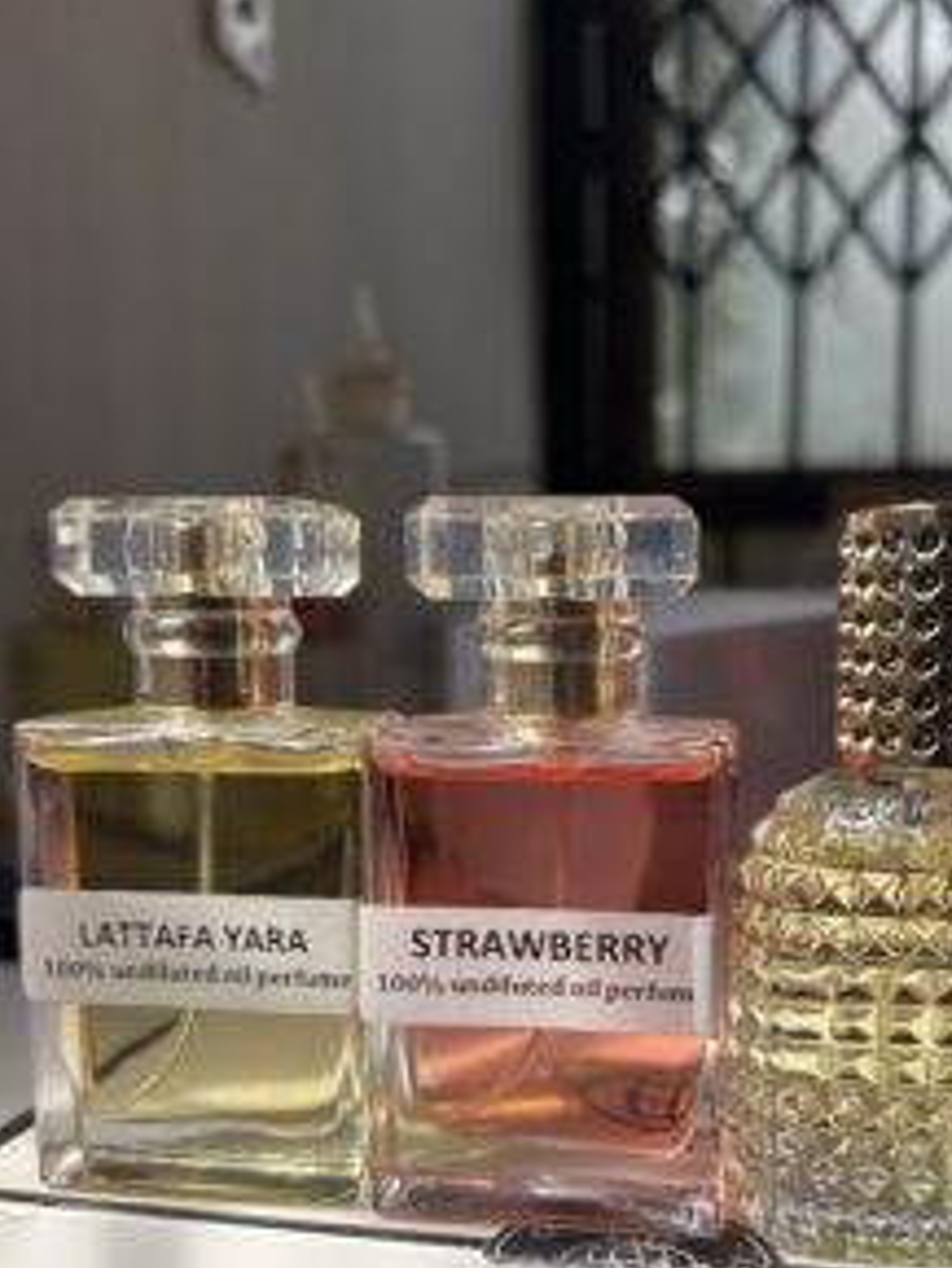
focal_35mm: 36
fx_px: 1319
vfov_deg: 50.8
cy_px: 790
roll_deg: -0.5
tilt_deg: -9.7
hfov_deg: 39.5
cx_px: 583
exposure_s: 1/331
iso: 50
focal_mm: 5.96
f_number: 1.6
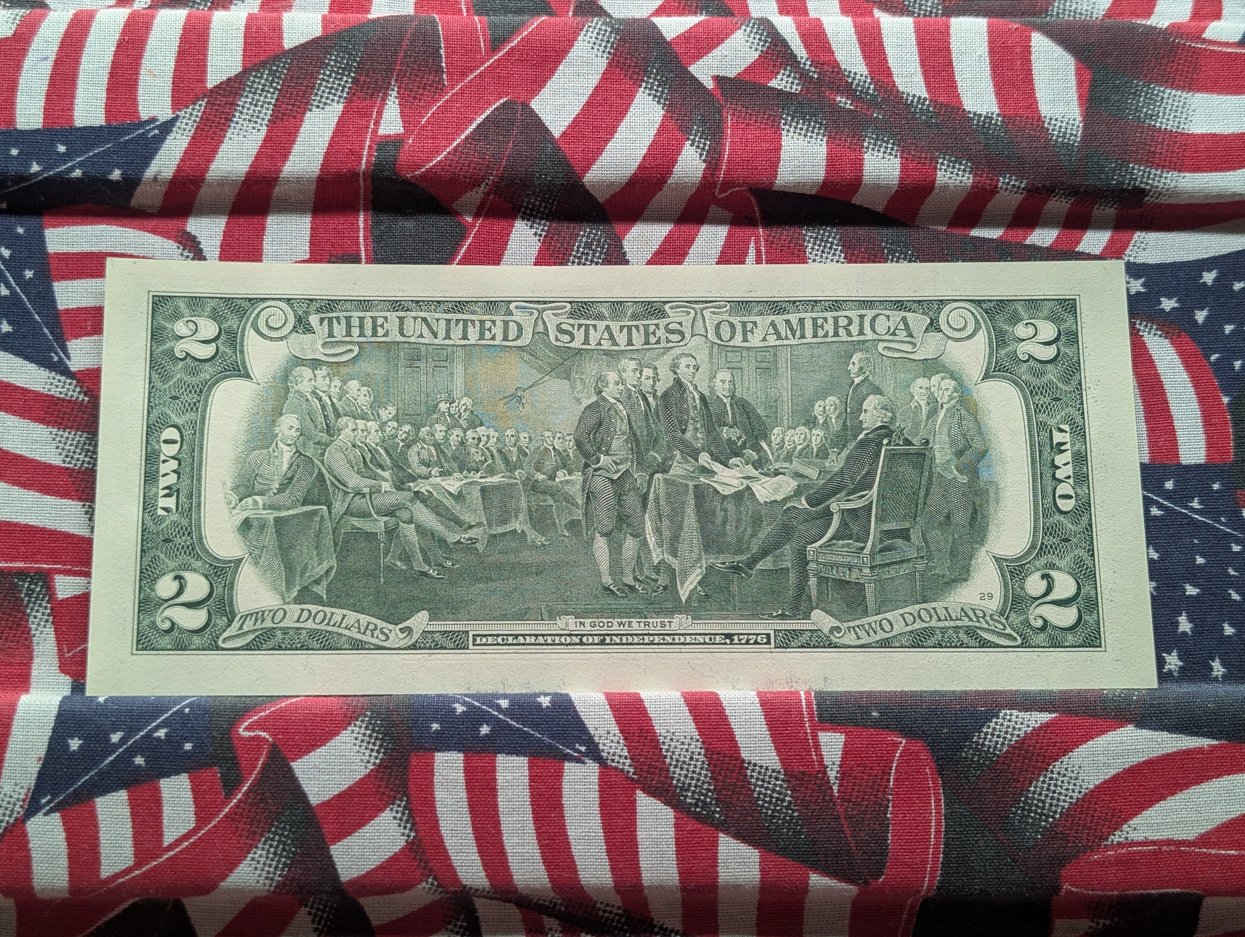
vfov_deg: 29.7
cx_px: 622
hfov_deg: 38.9
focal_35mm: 49
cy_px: 468
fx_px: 1765
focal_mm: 6.9
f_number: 1.68
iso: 34
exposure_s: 1/57.3
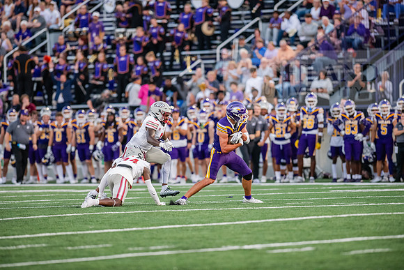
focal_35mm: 300
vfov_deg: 4.6
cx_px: 202
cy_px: 135
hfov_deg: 6.9
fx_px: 3367
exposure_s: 1/1000
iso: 3200
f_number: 3.2
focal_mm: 300
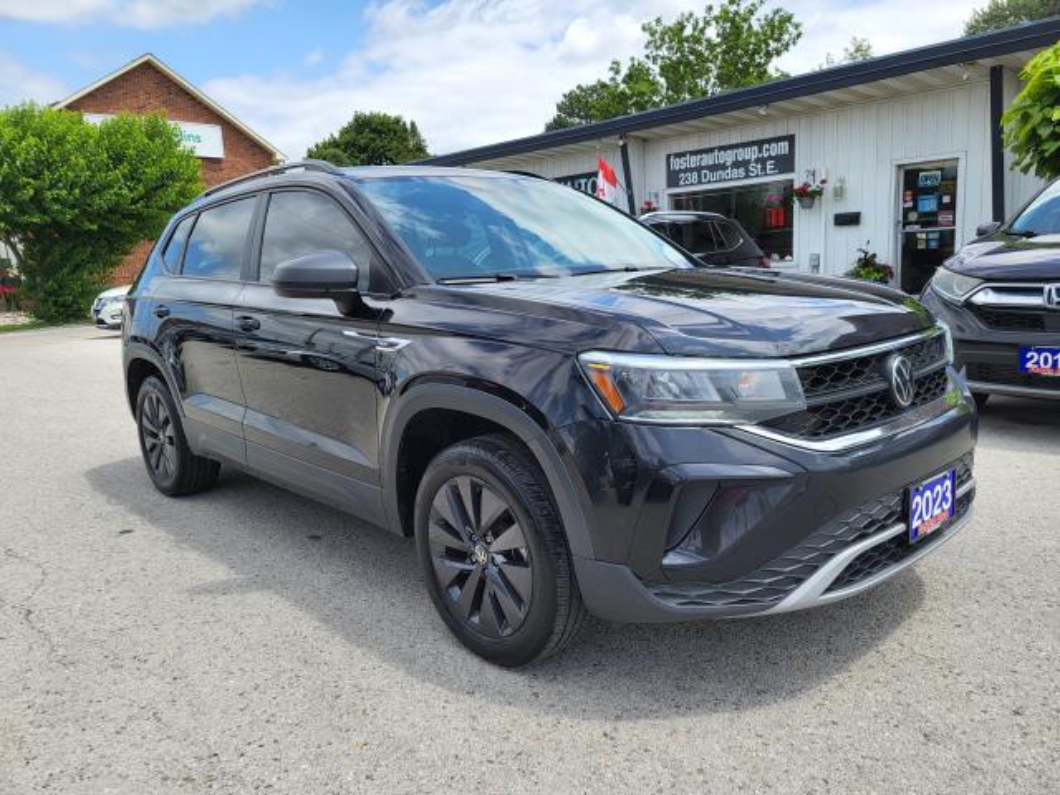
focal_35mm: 26
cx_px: 530
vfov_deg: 53.1
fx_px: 796
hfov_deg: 67.3
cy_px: 398
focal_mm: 5.4
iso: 40
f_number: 1.8
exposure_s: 1/1859
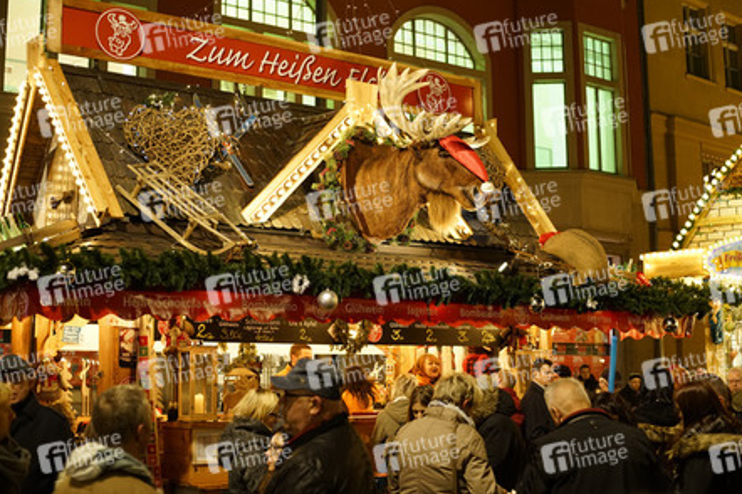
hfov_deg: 38.9
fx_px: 1050
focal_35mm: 51
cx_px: 372
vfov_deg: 26.4
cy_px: 244
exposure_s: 1/80
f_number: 3.2
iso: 1600
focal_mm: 50
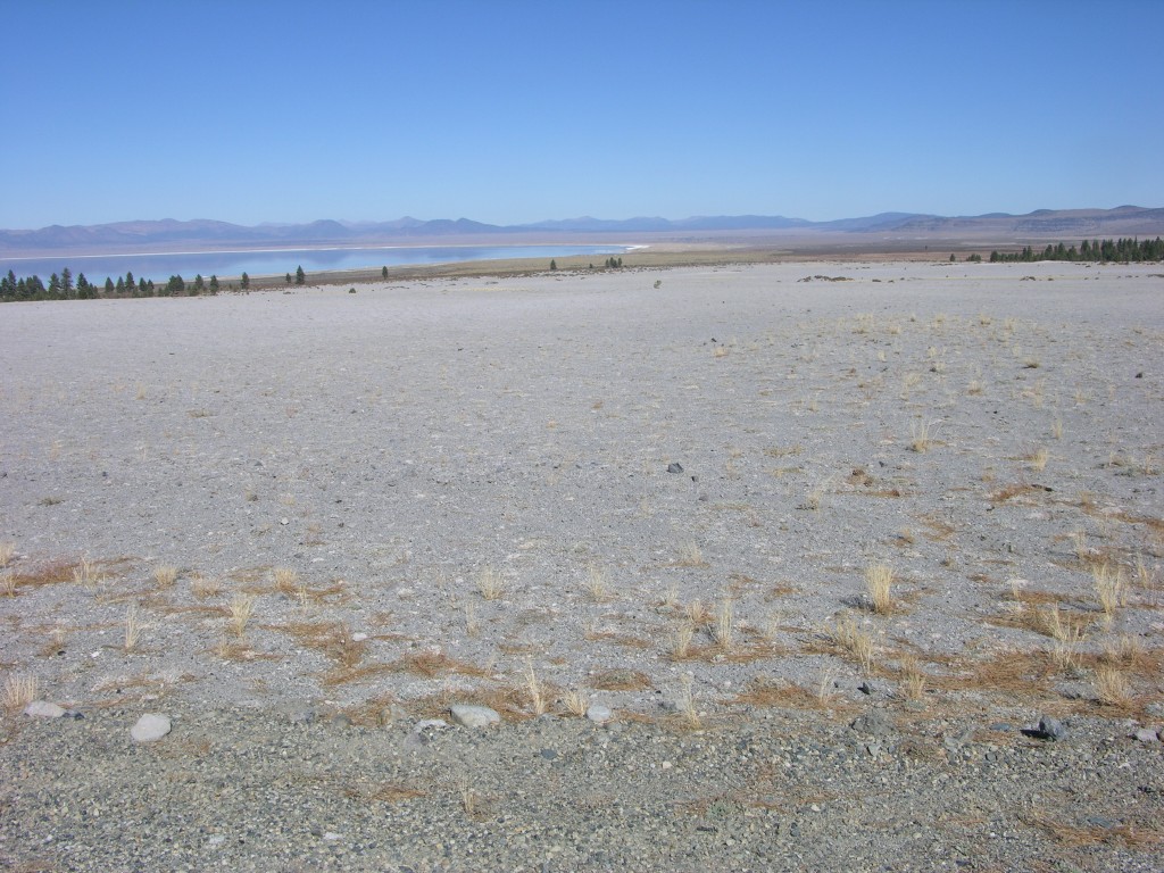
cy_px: 436
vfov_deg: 40.7
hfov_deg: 52.6
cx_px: 582
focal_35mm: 35
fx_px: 1177
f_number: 7.1
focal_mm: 8.9
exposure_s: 1/295
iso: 50
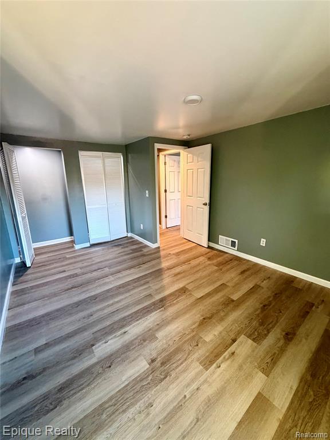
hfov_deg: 85.7
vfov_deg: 102.1
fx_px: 178
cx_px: 165
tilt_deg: -12.8
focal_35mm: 14
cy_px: 220
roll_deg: +1.0
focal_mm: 2.22
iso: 400
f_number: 2.2
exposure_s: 1/60
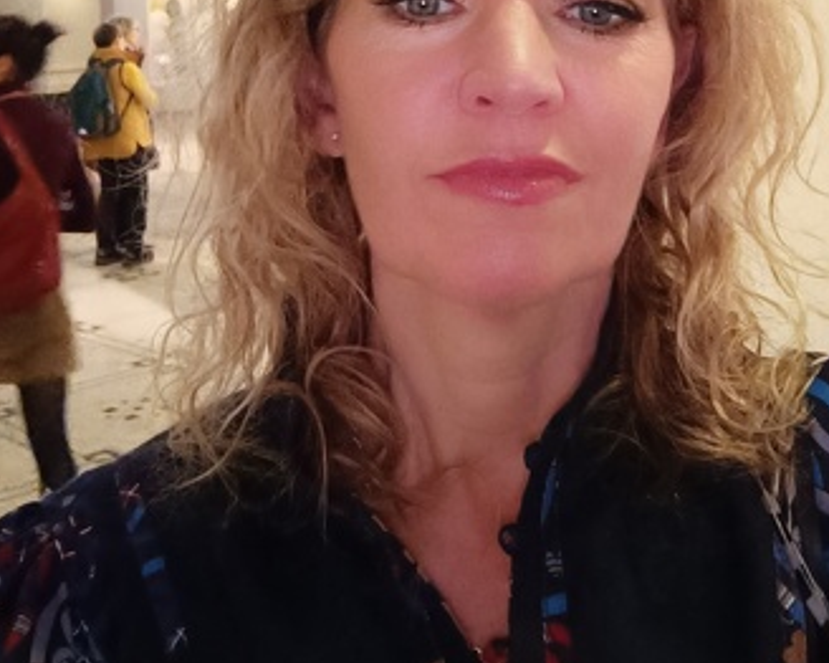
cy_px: 28
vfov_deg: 28.7
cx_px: 441
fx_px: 1226
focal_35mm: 50
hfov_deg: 37.3
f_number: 2.45
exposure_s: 1/20
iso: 1454
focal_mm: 3.24
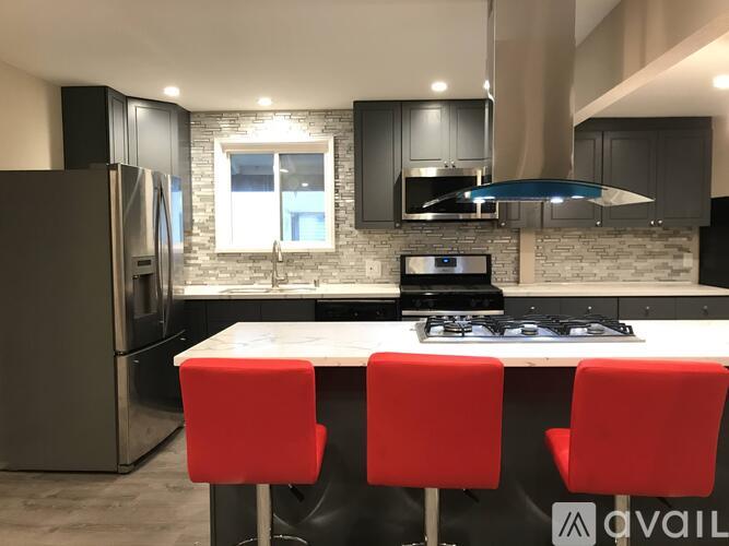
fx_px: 590
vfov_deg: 49.7
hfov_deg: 63.5
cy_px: 273
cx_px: 364
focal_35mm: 28
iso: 50
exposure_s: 1/15
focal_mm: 3.99
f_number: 1.8
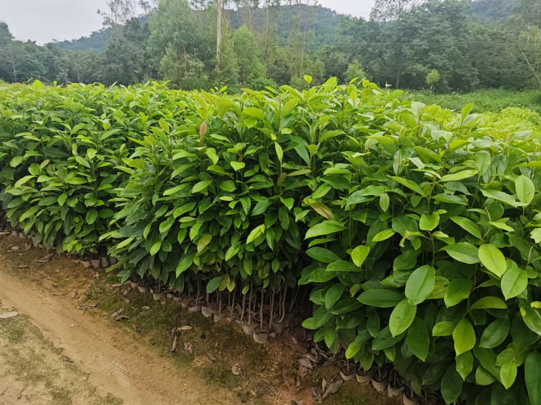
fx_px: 375
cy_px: 202
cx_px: 270
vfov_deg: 56.8
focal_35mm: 24
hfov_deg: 71.6
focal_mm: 5.84
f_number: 1.6
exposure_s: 1/928
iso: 50
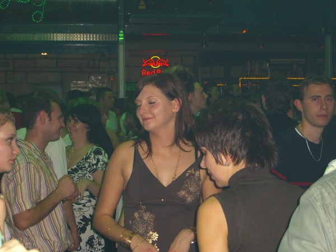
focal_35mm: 68
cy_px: 126
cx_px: 168
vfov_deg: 21.6
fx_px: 660
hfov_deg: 28.6
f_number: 4
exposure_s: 1/60
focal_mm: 14.2
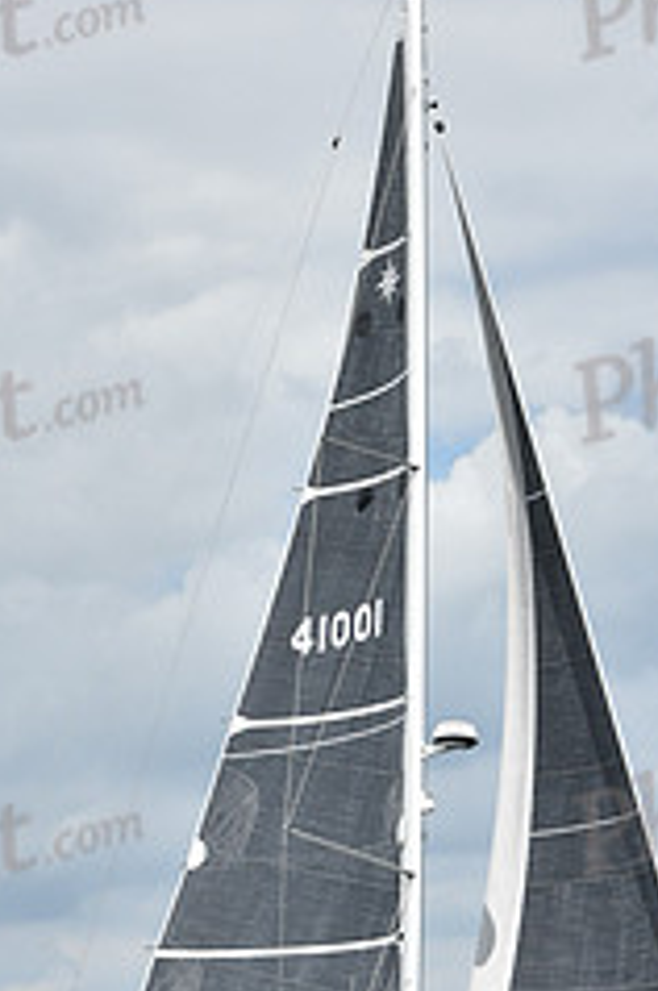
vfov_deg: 9.8
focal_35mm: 210
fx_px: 5774
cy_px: 612
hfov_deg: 6.5
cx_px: 360
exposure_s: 1/1000
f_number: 9
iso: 250
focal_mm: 86
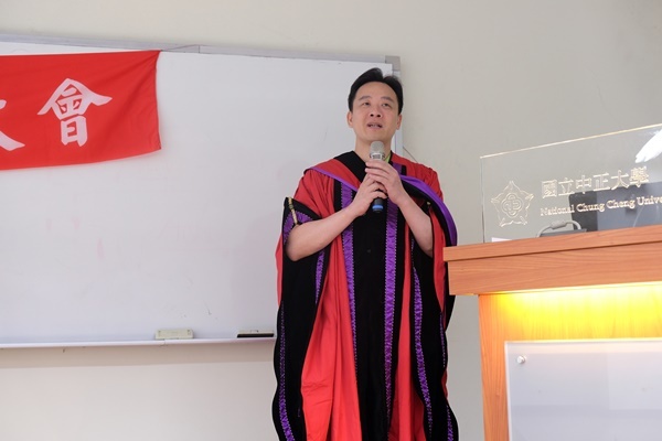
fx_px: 827
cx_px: 331
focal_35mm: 45
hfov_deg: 43.6
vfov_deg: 29.9
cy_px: 220
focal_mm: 30.2
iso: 1000
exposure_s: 1/28
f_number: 3.6
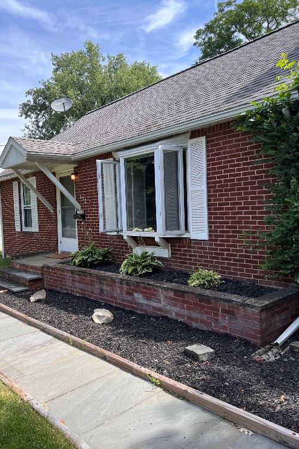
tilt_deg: -1.5
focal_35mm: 28
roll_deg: +1.7
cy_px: 219
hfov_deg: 46.3
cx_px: 143
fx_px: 349
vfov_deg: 65.5
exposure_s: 1/1196
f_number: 1.5
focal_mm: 5.7
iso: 50
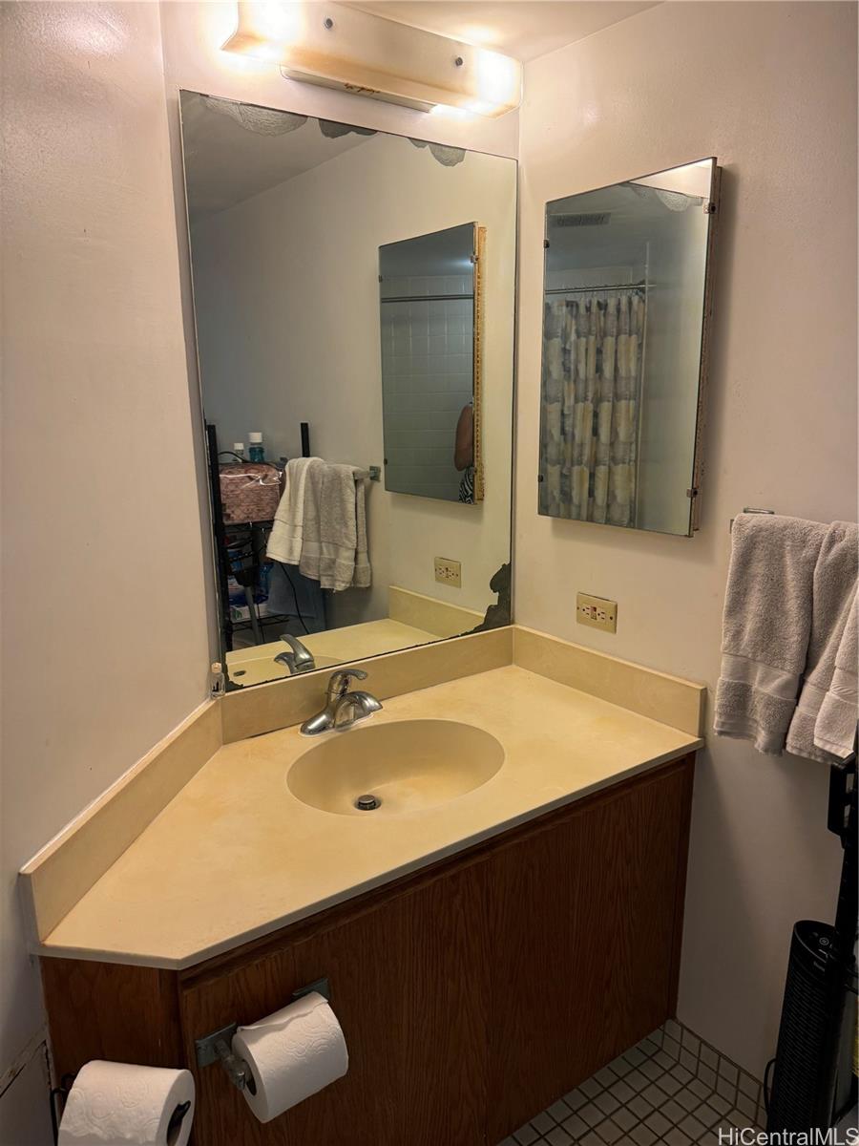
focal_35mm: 24
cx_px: 430
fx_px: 794
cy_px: 573
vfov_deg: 71.6
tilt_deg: -11.8
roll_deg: +0.6
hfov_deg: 56.8
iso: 160
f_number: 1.78
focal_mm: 6.76
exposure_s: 1/120
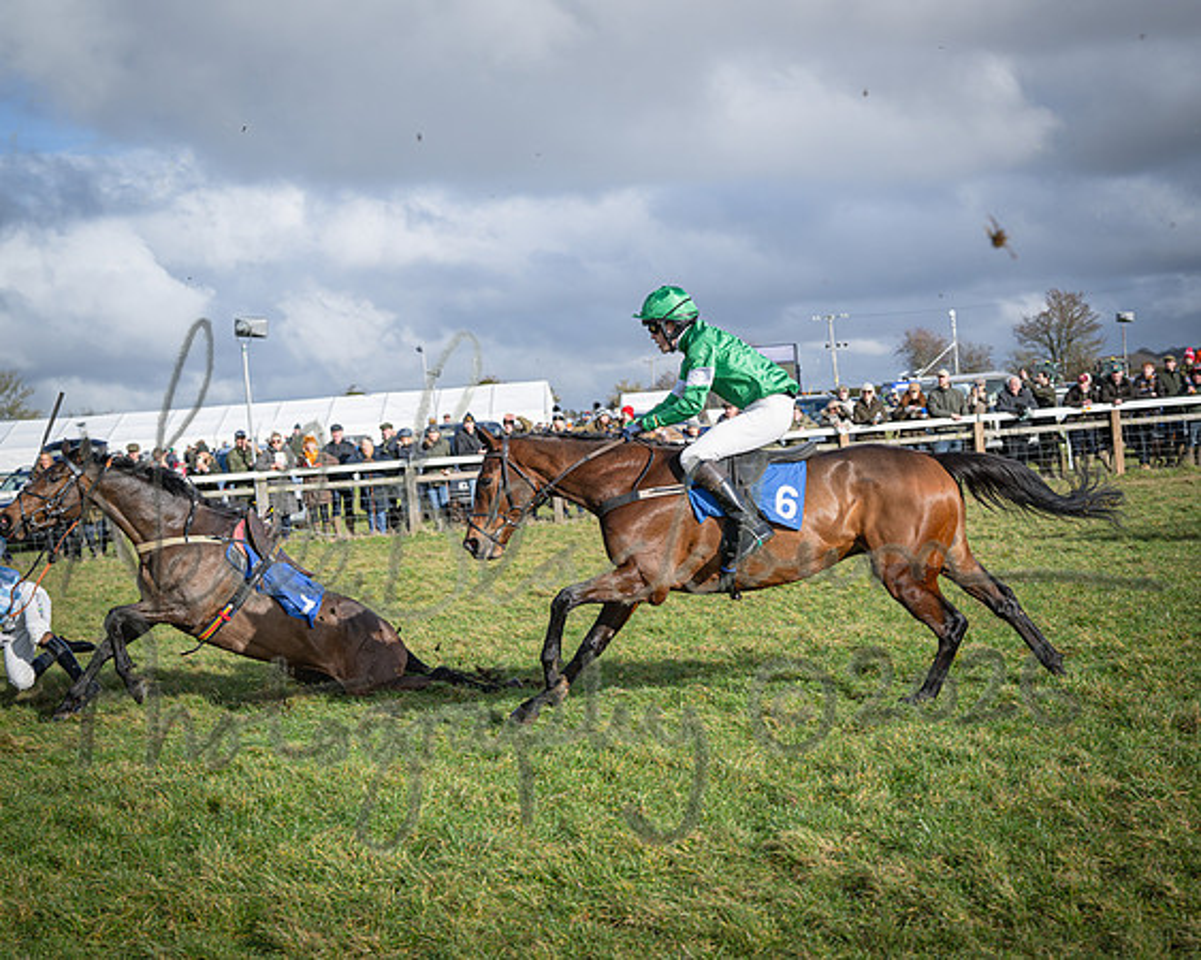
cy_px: 480
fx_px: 1961
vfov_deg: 27.5
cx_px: 721
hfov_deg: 33.9
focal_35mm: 55
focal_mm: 49
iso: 200
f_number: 4
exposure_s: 1/1600
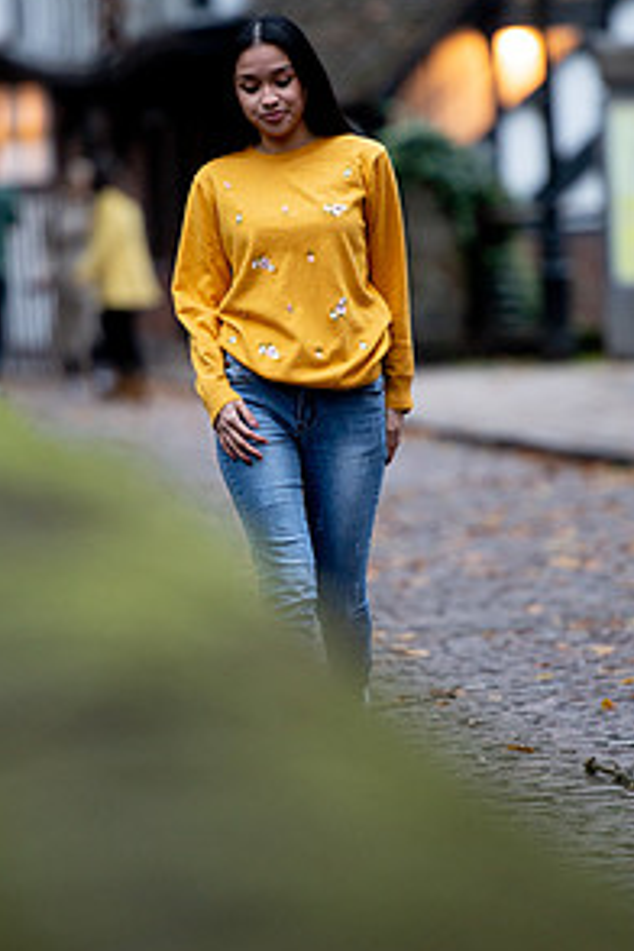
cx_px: 320
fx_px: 8083
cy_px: 369
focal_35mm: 306
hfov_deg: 4.5
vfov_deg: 6.7
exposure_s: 1/200
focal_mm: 200
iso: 1000
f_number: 2.8
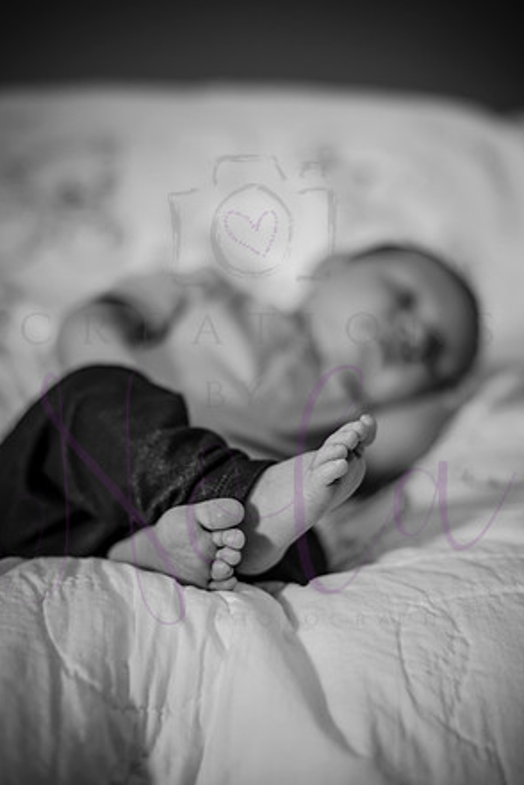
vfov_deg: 38.9
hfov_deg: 26.5
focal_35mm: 51
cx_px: 258
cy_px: 392
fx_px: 1113
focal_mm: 50
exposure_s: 1/60
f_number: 2.5
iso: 800
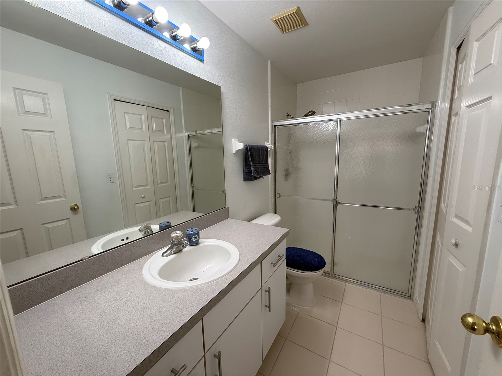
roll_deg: +0.8
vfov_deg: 85.7
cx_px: 251
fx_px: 203
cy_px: 188
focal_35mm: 14
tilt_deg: -8.7
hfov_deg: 102.1
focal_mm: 2.22
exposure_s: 1/120
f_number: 2.2
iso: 125
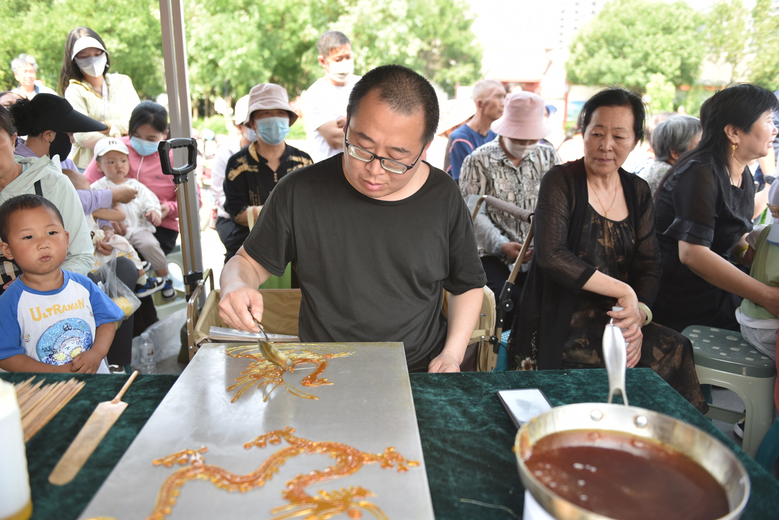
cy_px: 260
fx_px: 584
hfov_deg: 67.4
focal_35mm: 27
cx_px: 390
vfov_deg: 47.9
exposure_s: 1/500
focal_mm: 27
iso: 320
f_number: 2.8
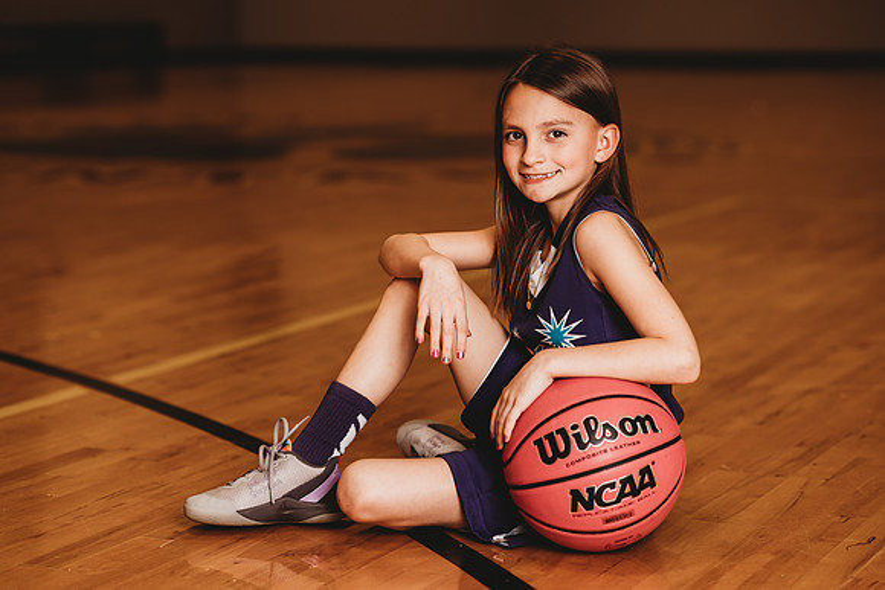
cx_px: 442
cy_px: 295
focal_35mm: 85
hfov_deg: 23.9
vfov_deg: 16.1
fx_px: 2090
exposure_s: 1/160
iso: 100
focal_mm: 85
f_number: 2.5
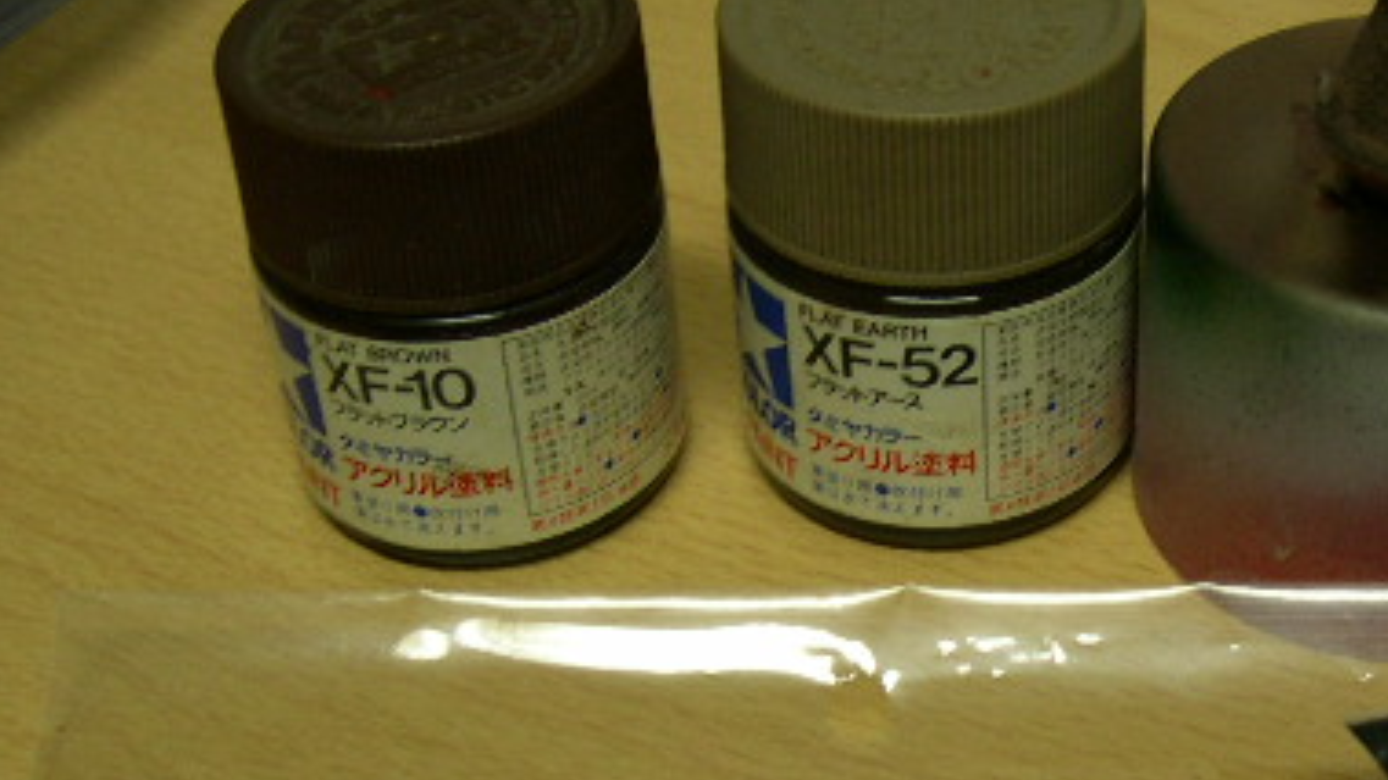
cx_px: 934
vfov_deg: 17.0
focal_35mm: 70
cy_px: 663
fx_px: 2576
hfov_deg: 29.9
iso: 100
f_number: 2.8
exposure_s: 1/10.2
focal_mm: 8
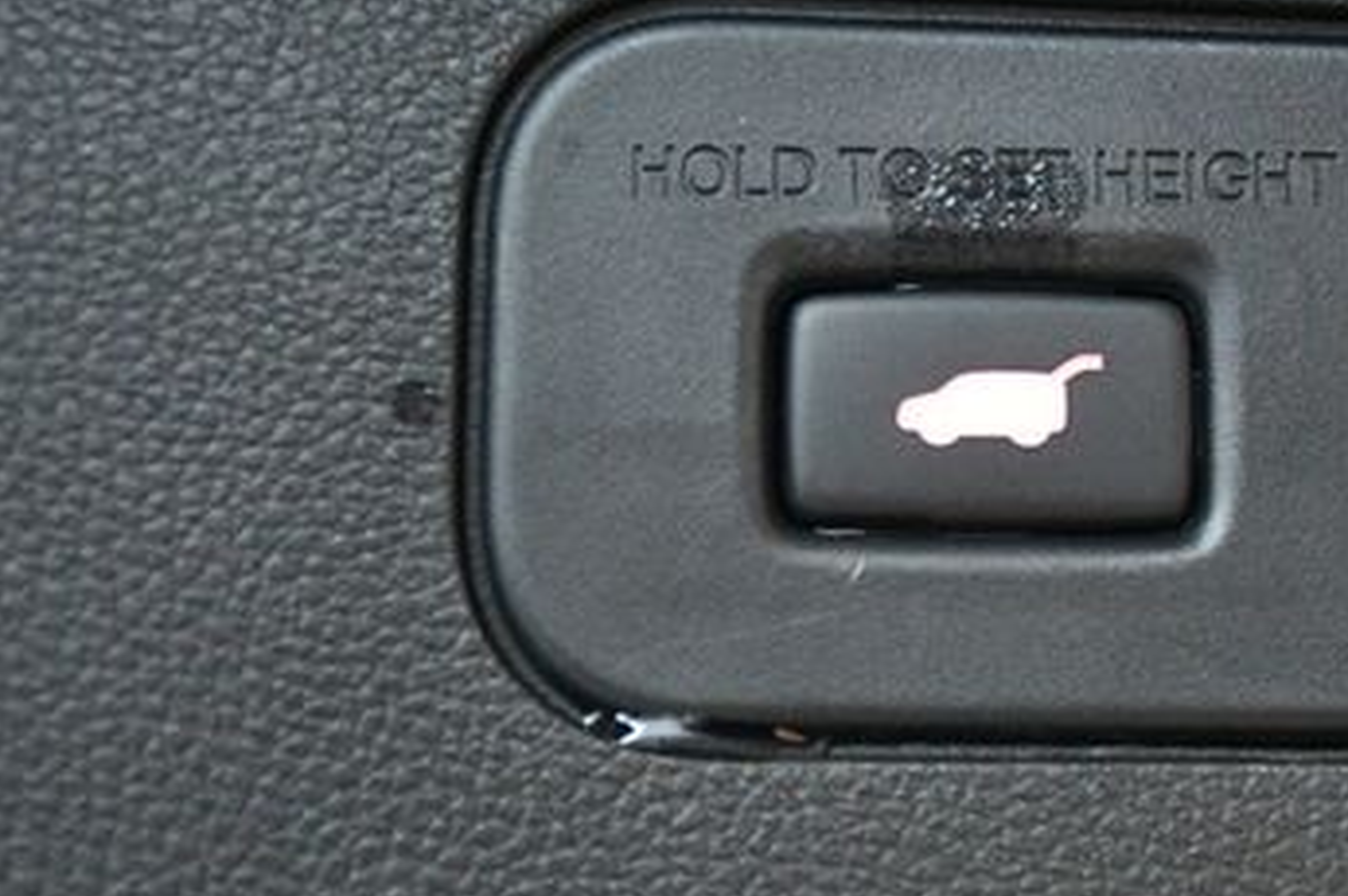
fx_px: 4639
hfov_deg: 16.5
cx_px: 990
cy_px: 382
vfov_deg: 11.0
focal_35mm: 124
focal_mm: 45
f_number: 4.5
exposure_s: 1/60
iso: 6400
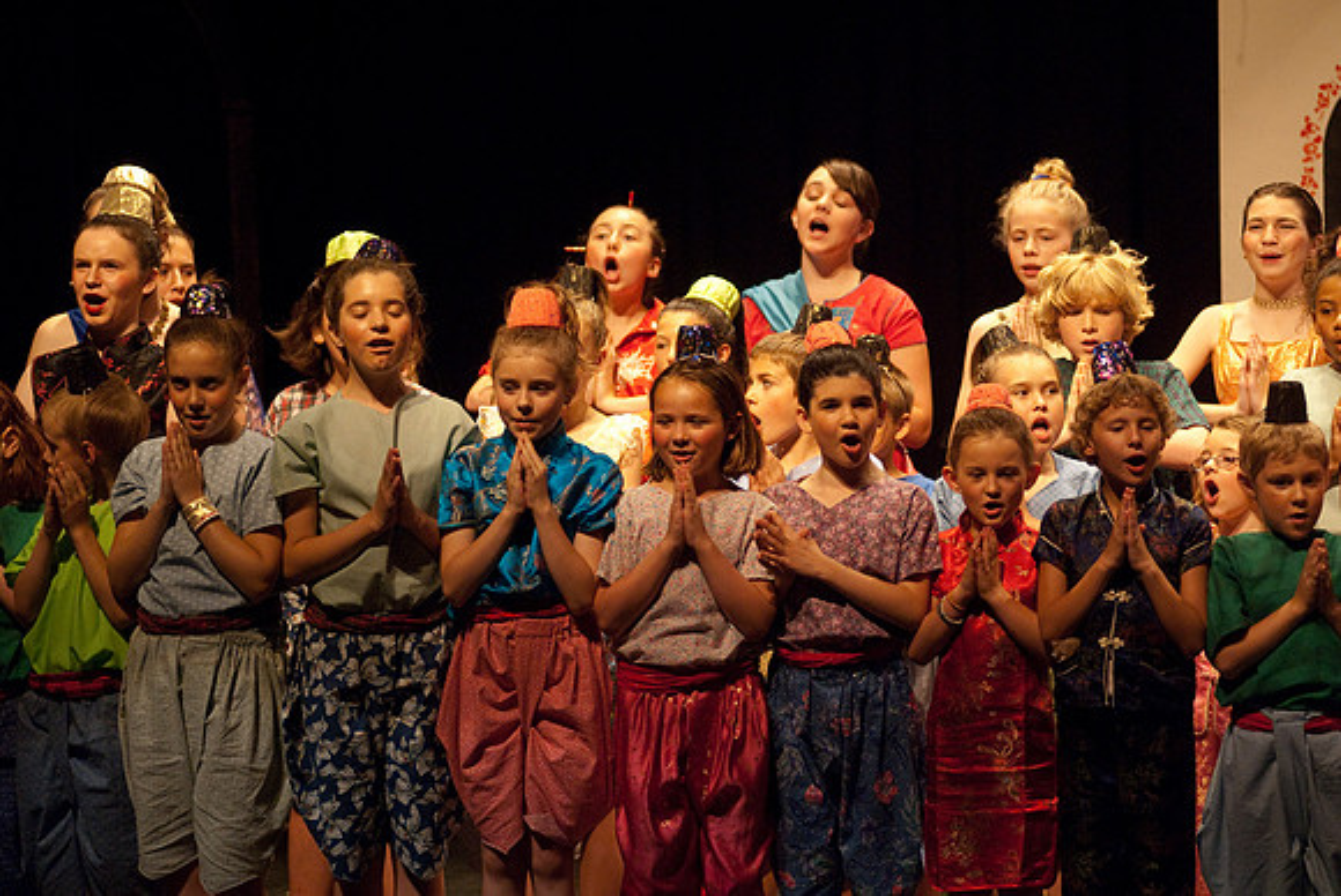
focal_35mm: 174
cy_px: 448
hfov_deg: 11.8
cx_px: 670
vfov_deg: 7.9
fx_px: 6488
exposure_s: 1/125
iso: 1000
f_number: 2.8
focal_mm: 116
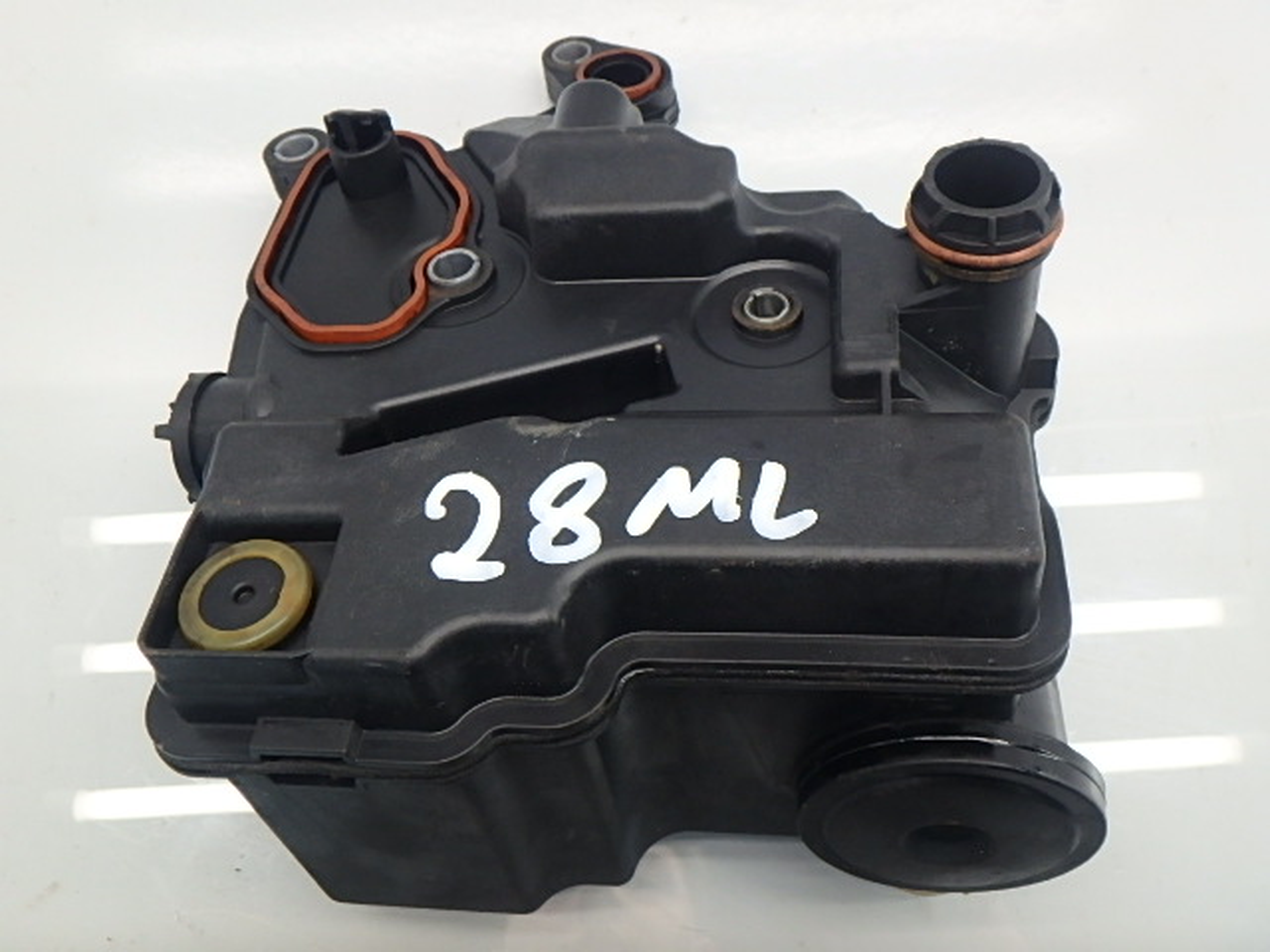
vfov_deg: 41.8
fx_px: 1247
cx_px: 635
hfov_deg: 54.0
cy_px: 476
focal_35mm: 34
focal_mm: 6
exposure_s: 1/40
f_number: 4.9
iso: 320
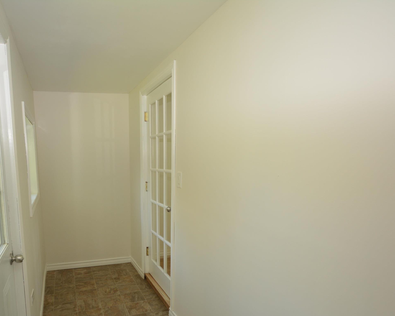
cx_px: 150
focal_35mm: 25
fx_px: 289
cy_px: 209
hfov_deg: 67.7
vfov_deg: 56.1
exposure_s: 1/60
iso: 280
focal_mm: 11
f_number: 4.2
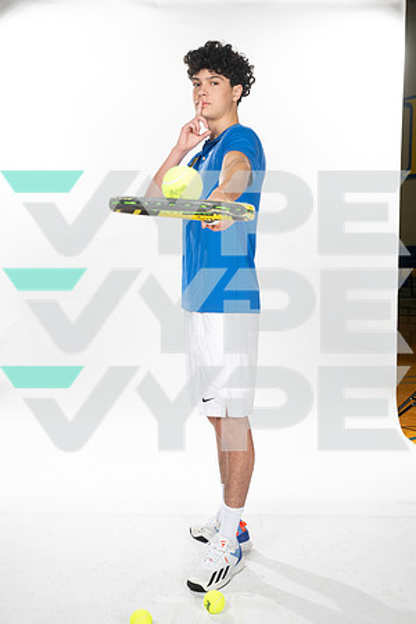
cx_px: 208
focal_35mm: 40
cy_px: 312
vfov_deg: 48.5
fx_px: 693
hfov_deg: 33.4
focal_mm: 40
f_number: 7.1
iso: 800
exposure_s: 1/320
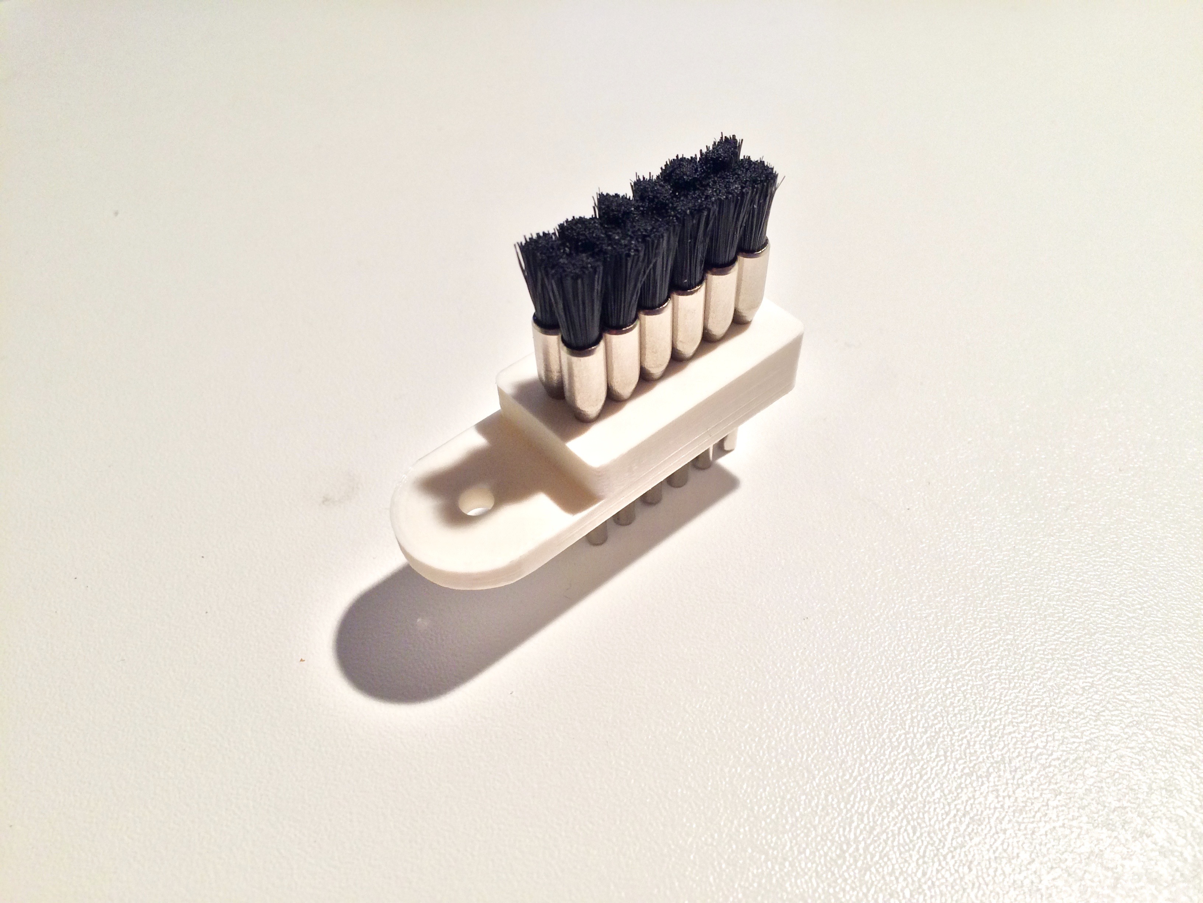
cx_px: 602
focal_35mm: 29
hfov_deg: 61.7
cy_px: 452
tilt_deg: -47.2
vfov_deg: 48.2
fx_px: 1008
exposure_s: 1/33
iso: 64
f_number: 2.2
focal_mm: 4.15
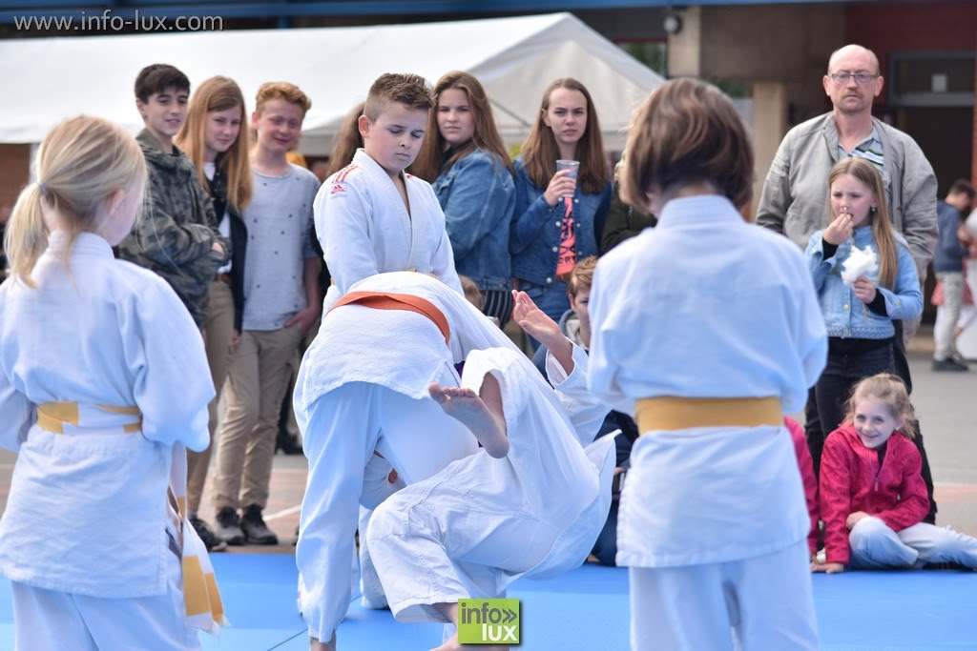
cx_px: 488
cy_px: 326
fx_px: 3460
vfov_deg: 10.8
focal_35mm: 128
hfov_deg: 16.1
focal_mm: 85
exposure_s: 1/500
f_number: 4
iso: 100
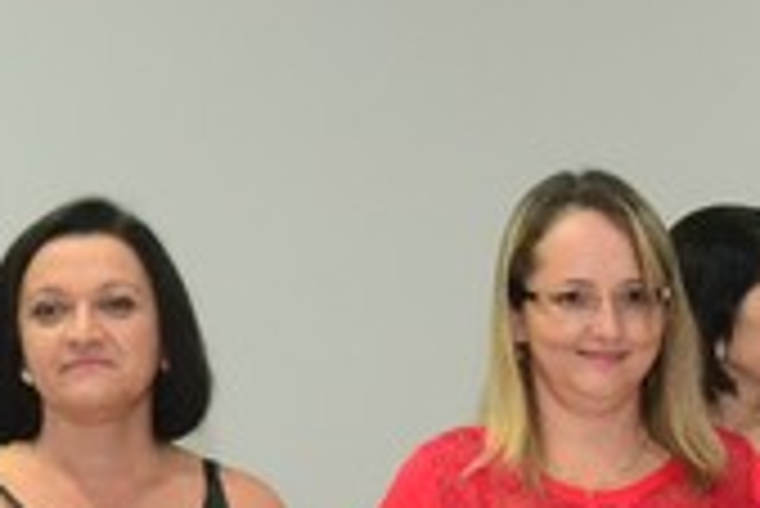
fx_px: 3212
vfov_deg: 9.0
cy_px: 526
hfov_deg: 13.4
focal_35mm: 152
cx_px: 607
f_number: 5.6
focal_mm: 38
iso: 3200
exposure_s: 1/100
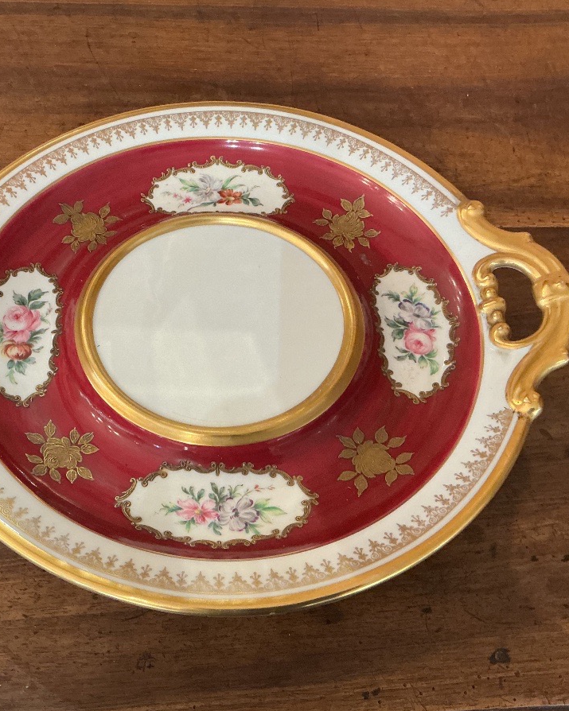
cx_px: 201
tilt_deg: -58.3
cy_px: 356
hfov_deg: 38.8
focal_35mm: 38
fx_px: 800
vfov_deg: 47.9
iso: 160
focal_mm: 3
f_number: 1.8
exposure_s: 1/60
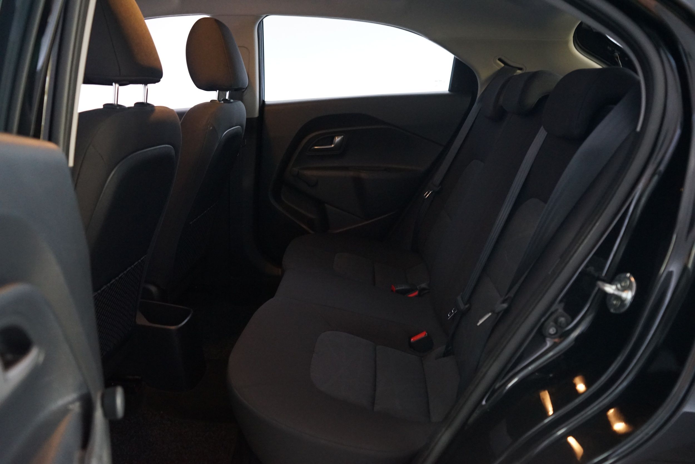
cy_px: 232
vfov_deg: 46.4
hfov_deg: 65.5
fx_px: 541
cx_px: 348
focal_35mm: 28
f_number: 4.5
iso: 4000
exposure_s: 1/15
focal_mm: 28
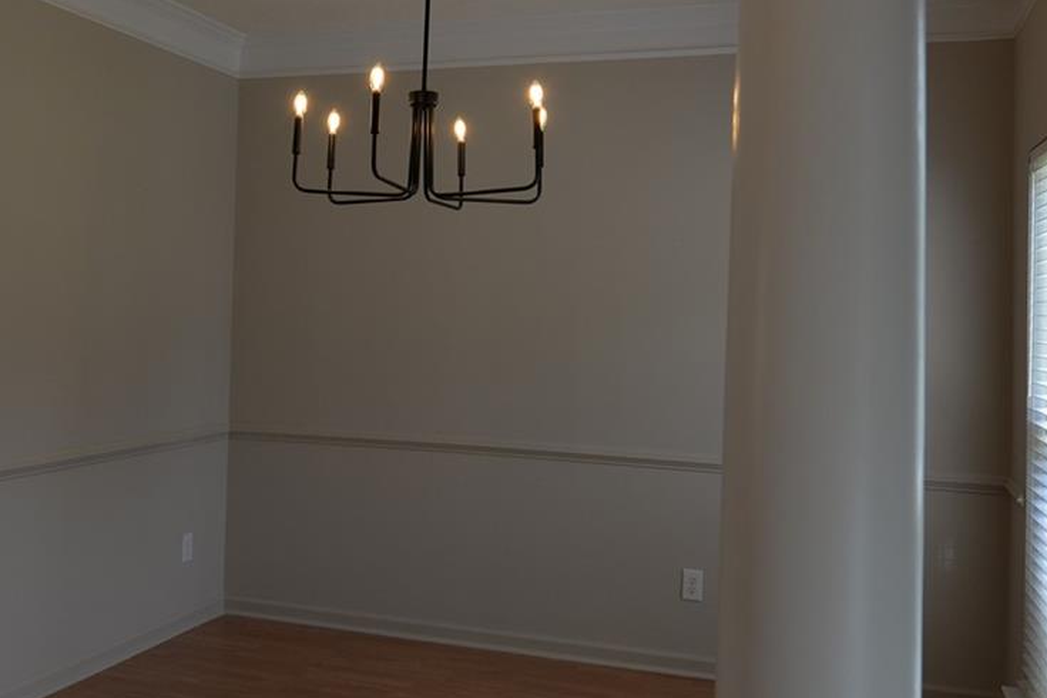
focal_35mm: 39
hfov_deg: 49.1
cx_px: 399
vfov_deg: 34.1
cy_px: 286
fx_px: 1134
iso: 200
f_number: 5.6
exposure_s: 1/125
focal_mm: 14
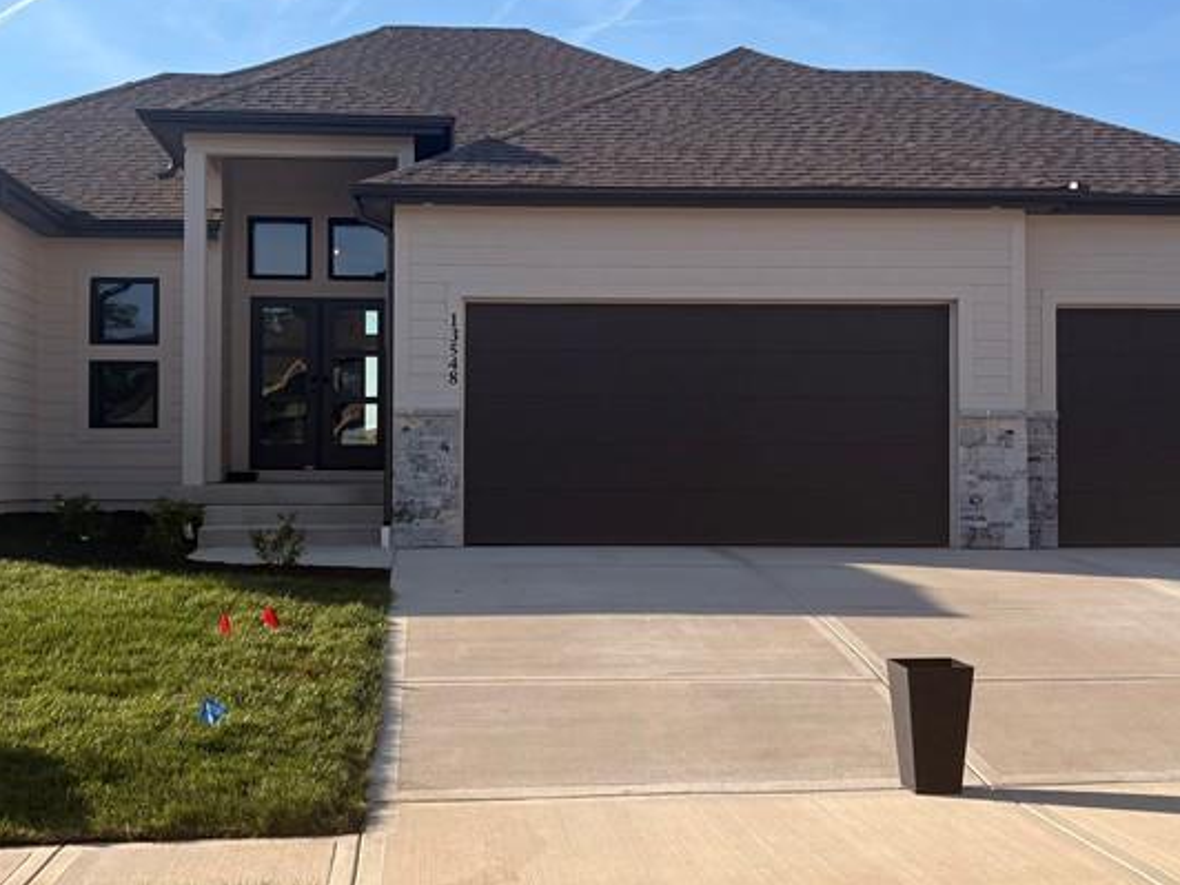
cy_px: 428
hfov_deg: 38.1
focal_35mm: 50
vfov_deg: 29.1
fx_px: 1704
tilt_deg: +4.5
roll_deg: +0.8
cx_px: 526
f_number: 1.6
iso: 50
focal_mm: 5.96
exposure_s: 1/3125
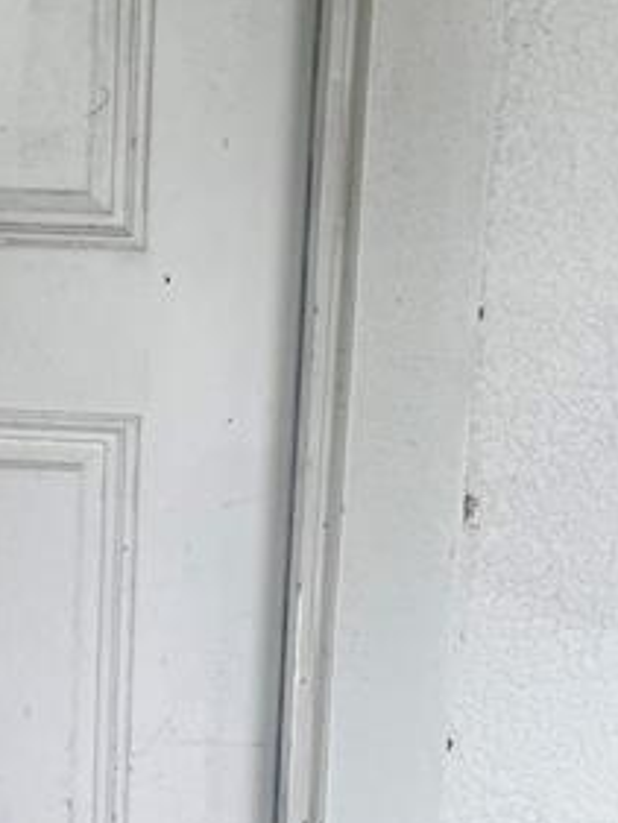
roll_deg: -1.8
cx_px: -76
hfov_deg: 19.8
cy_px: 21
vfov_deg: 26.1
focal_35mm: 71
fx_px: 1689
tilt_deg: -10.9
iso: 64
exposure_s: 1/122
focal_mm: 5.1
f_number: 1.6
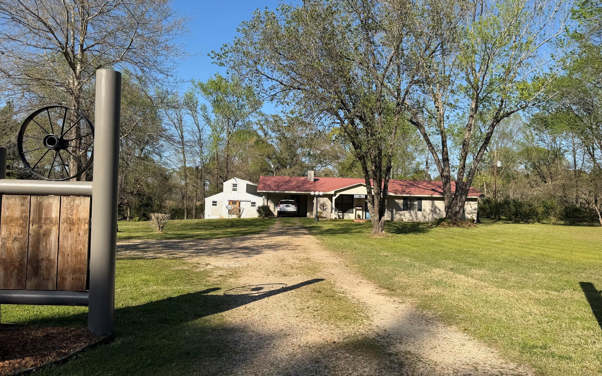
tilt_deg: +0.6
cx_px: 304
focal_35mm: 26
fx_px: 427
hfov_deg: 70.4
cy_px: 192
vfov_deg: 47.6
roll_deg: -1.5
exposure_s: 1/3759
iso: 80
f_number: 1.78
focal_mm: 6.76
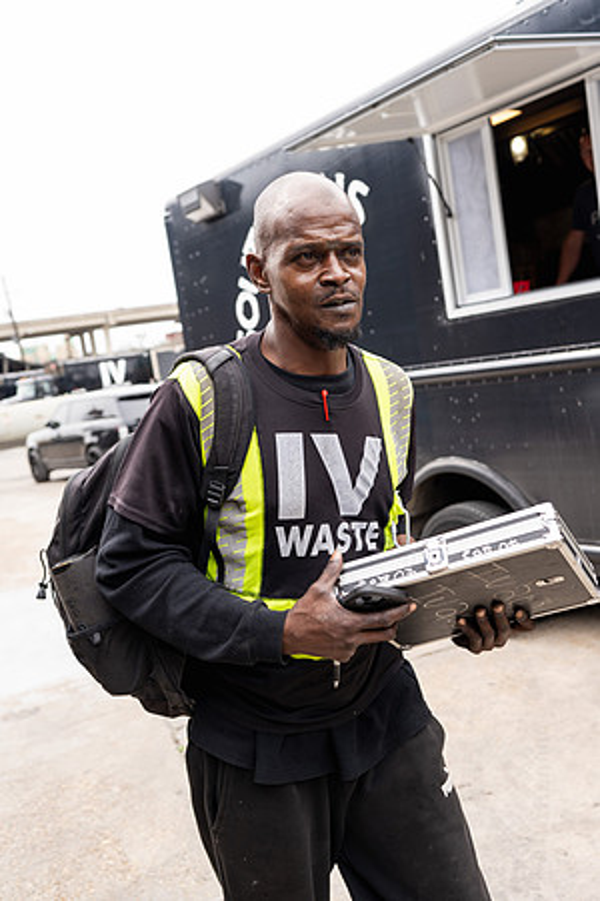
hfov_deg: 37.9
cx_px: 300
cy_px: 450
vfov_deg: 54.4
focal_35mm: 35
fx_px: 875
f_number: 4
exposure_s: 1/250
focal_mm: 35
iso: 125
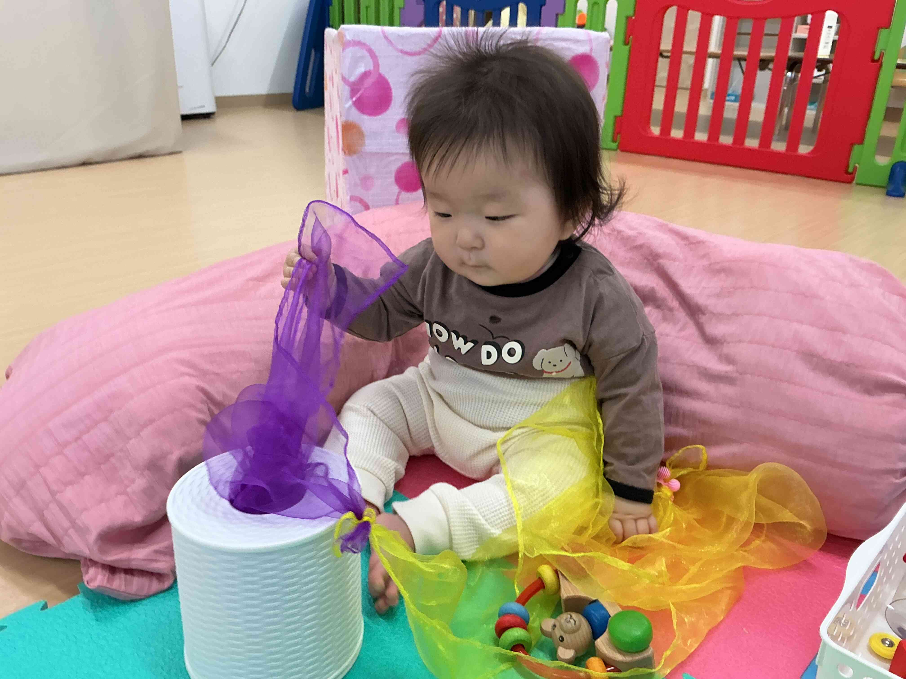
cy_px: 340
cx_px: 453
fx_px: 759
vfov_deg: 48.2
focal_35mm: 29
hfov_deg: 61.7
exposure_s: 1/120
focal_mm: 3
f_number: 1.8
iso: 64
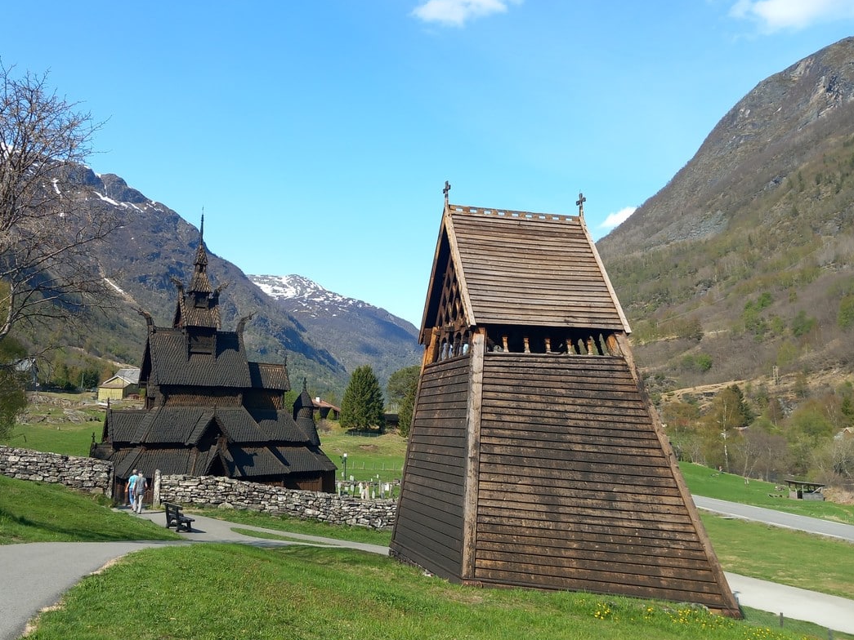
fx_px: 765
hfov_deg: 58.2
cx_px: 385
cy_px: 300
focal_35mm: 31
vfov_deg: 45.4
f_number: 1.8
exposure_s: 1/394
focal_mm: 4
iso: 20
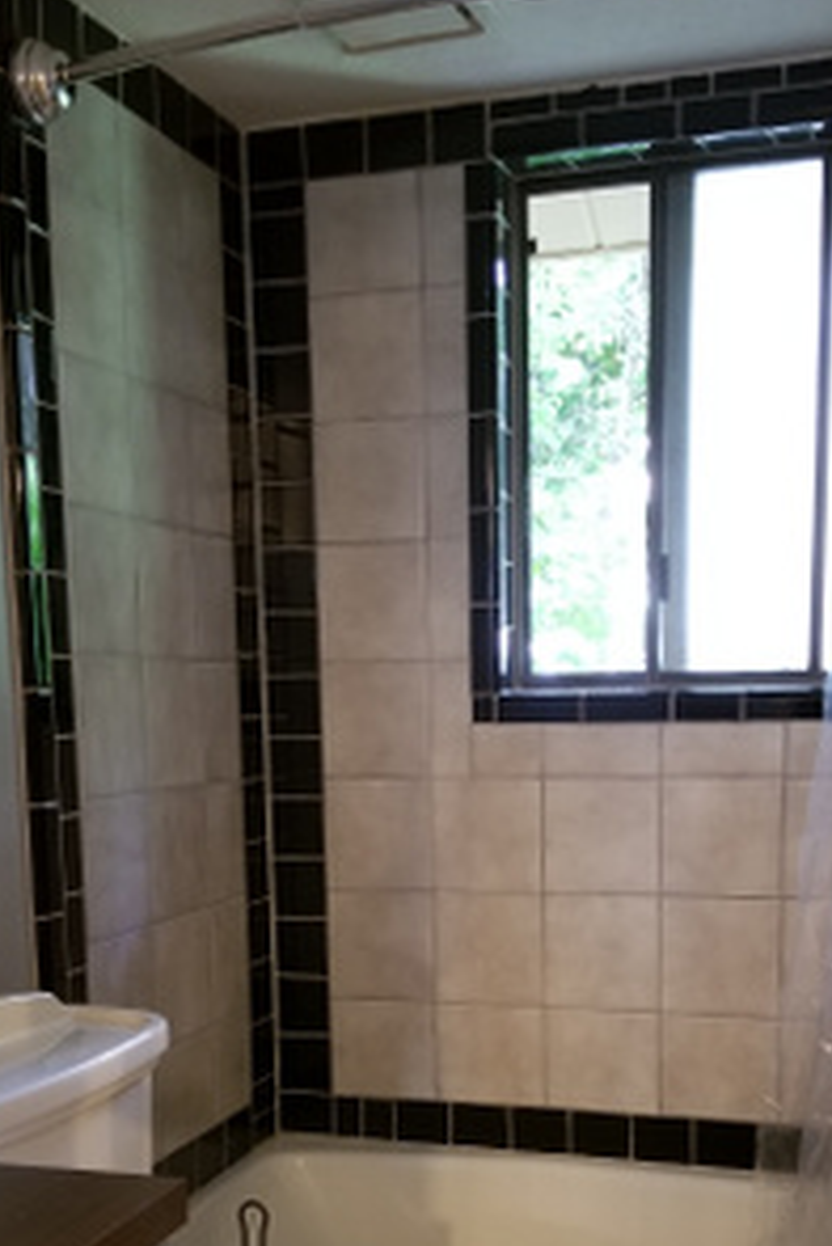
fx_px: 1523
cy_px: 950
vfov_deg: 42.9
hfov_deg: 30.5
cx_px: 427
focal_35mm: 44
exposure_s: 1/13
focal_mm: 4.25
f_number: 1.7
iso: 250
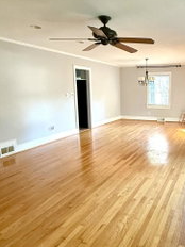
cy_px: 129
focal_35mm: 29
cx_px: 139
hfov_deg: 46.5
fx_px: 207
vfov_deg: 61.6
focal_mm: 2.22
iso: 640
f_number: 2.2
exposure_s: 1/60
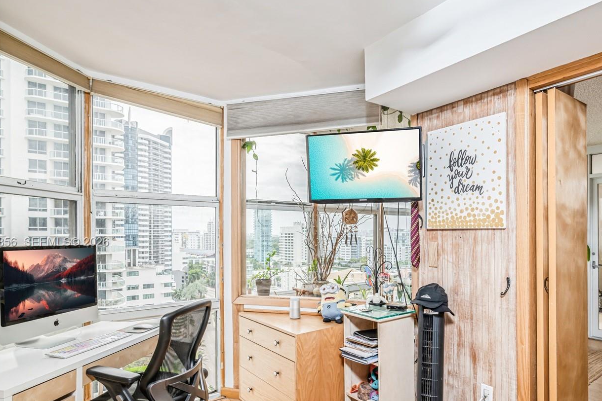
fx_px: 351
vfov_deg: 59.0
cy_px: 243
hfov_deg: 80.6
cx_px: 350
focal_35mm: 21
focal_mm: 16
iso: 200
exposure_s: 1/80
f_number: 10
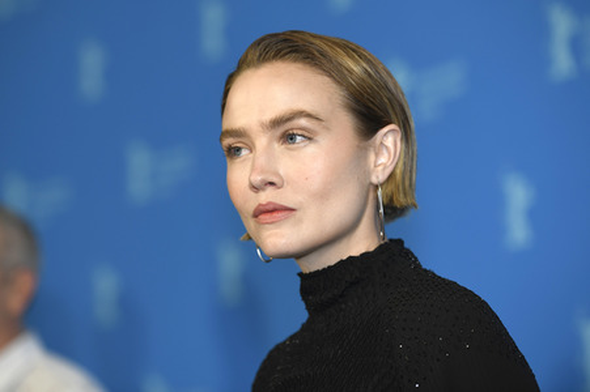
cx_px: 295
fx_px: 2211
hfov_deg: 15.2
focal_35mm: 135
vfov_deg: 10.1
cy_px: 196
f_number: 3.5
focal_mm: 135
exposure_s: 1/400
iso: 640
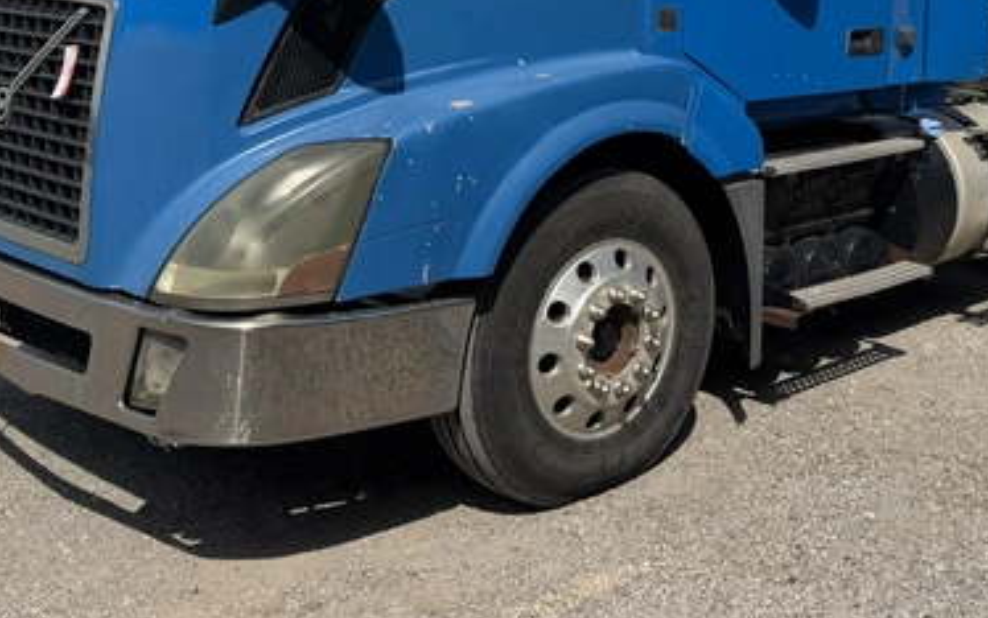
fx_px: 1374
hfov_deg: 38.7
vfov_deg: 24.0
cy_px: -28
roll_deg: -1.3
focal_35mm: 51
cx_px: 724
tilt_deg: -2.3
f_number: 1.78
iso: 80
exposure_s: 1/5714
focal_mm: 6.76
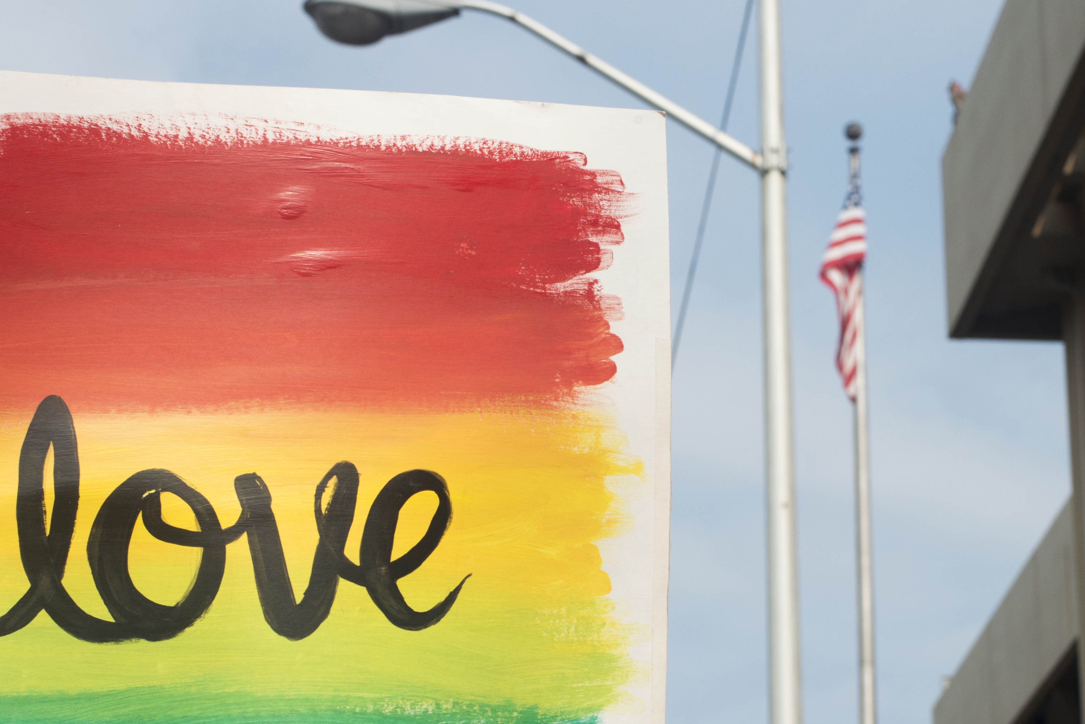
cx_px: 626
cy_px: 627
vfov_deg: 13.7
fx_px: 2985
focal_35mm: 99
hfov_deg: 20.6
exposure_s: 1/1250
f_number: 8
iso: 200
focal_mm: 50
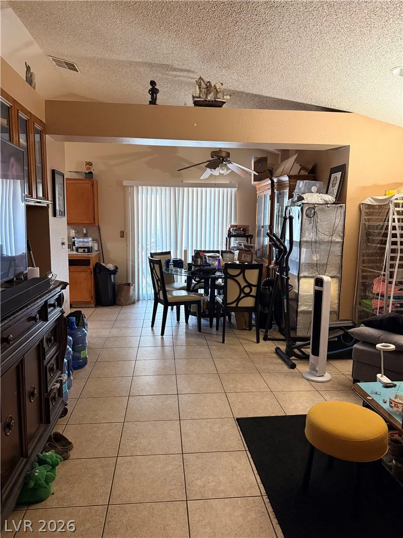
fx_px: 373
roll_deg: -0.8
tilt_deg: -6.7
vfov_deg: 71.6
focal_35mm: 24
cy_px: 269
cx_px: 202
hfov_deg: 56.8
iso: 500
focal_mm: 6.76
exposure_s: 1/60
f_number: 1.78
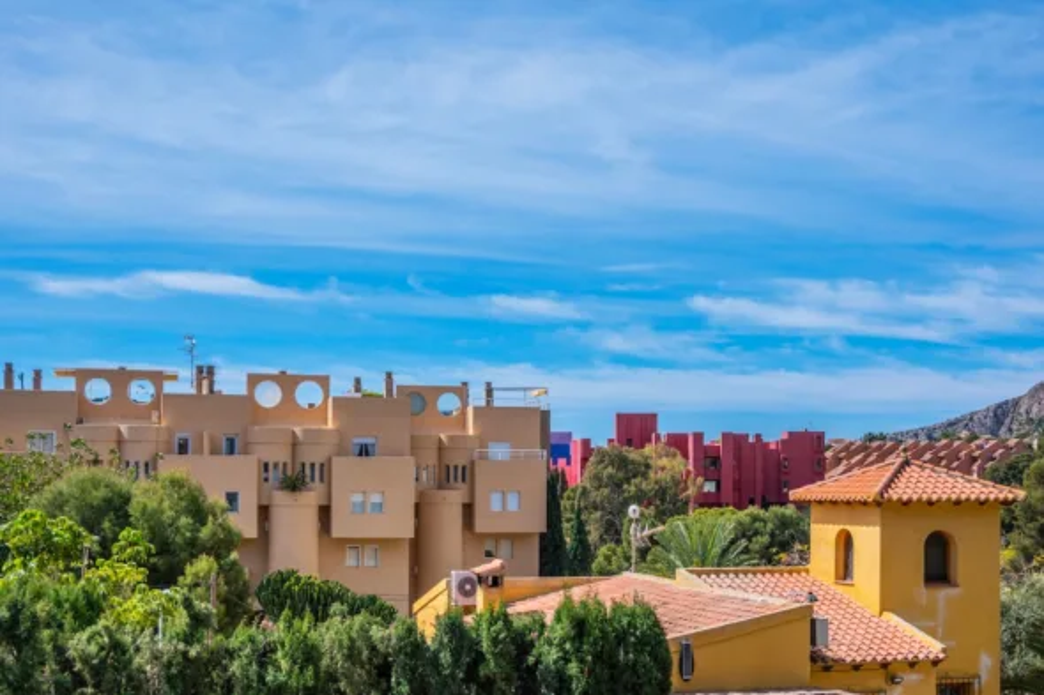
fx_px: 1392
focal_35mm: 48
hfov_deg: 41.1
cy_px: 348
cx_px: 522
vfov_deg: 28.1
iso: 125
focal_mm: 18.2
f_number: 5.6
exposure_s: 1/640
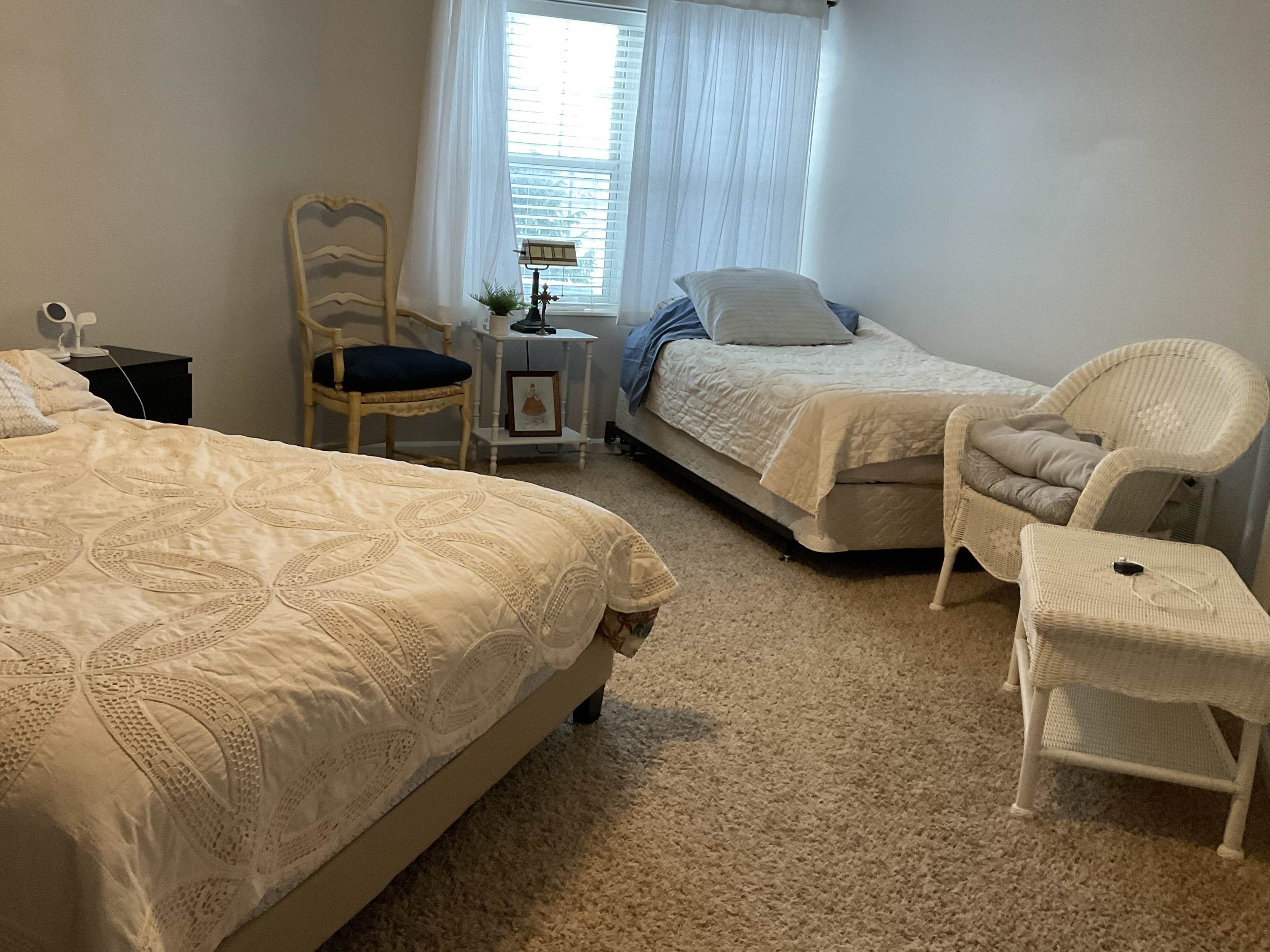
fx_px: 1174
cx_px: 576
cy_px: 460
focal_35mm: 32
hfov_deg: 56.7
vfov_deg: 44.2
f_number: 1.8
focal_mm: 3
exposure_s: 1/60
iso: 160
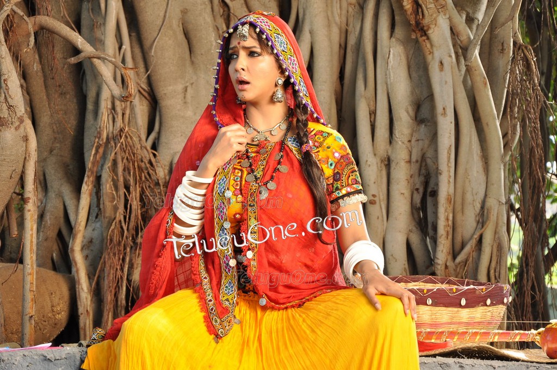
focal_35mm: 120
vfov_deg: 11.4
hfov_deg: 17.1
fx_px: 1854
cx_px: 278
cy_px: 185
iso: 320
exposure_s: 1/125
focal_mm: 80
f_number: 5.6
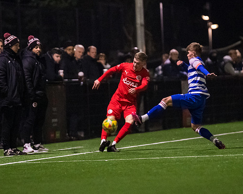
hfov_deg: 3.4
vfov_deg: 2.7
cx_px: 117
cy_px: 110
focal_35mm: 568
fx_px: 4080
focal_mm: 270
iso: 8000
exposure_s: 1/1000
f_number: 2.8
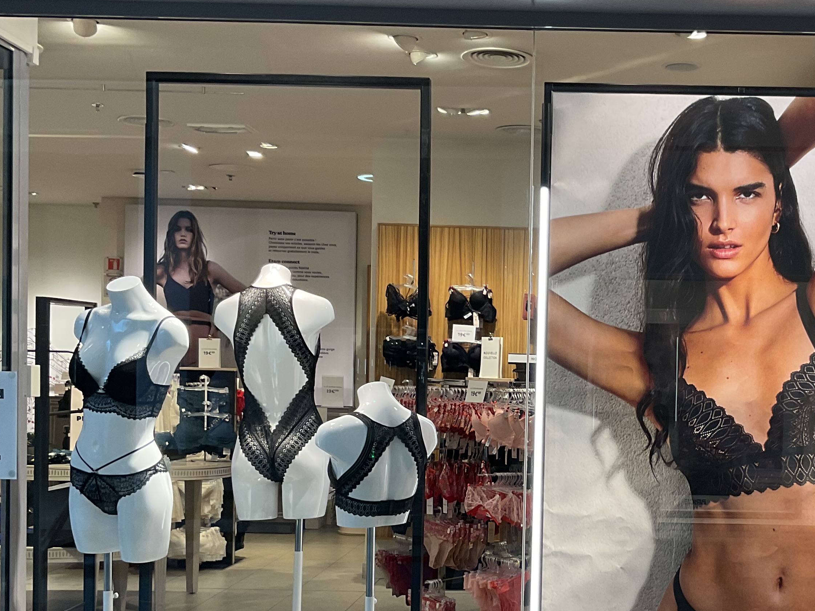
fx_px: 1224
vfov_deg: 27.8
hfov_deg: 36.1
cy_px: 412
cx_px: 598
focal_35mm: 52
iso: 40
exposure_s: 1/100
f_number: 1.8
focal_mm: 3
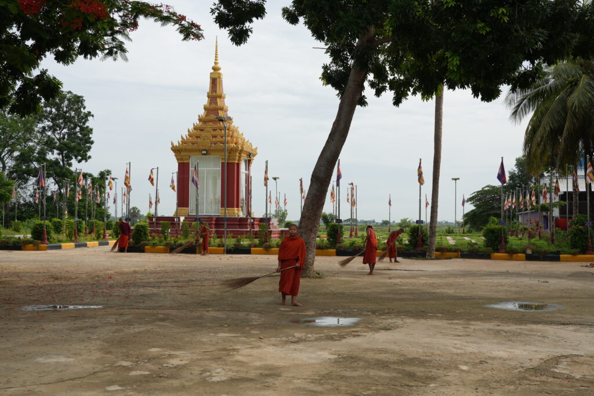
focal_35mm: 41
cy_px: 198
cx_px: 297
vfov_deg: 32.6
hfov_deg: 47.4
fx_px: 677
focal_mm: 41
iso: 100
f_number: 5.6
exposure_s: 1/320
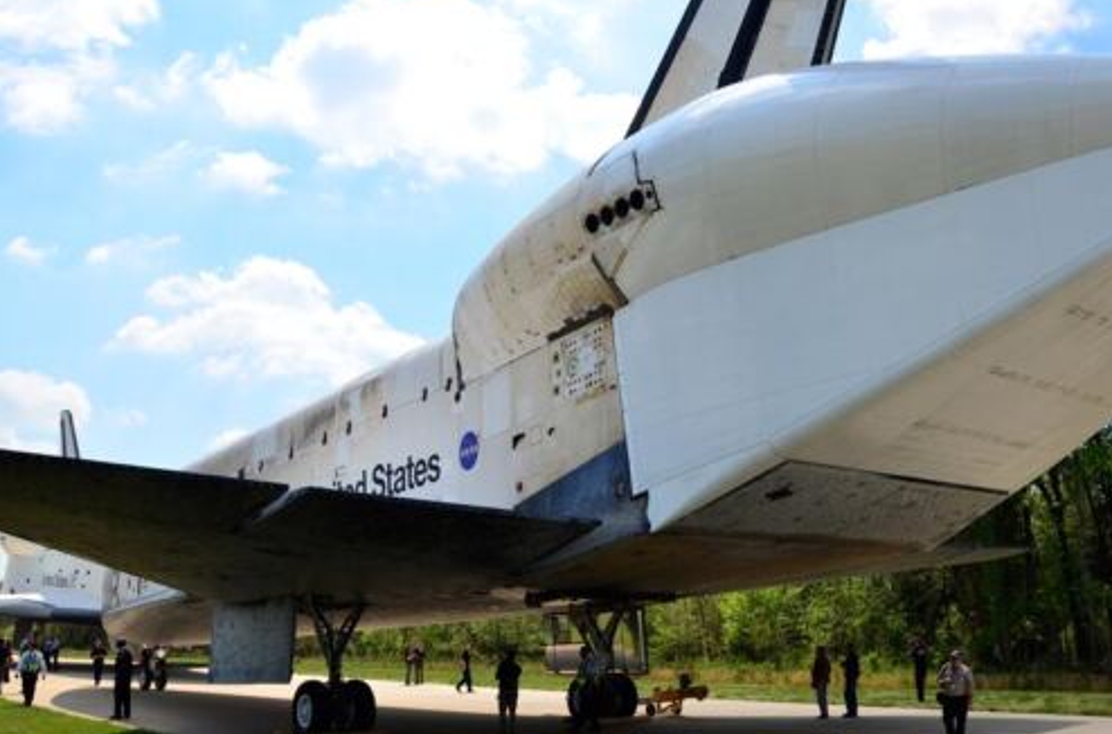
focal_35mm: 35
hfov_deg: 54.6
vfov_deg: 37.6
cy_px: 382
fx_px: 1078
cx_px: 576
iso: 200
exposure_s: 1/500
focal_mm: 18
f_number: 11
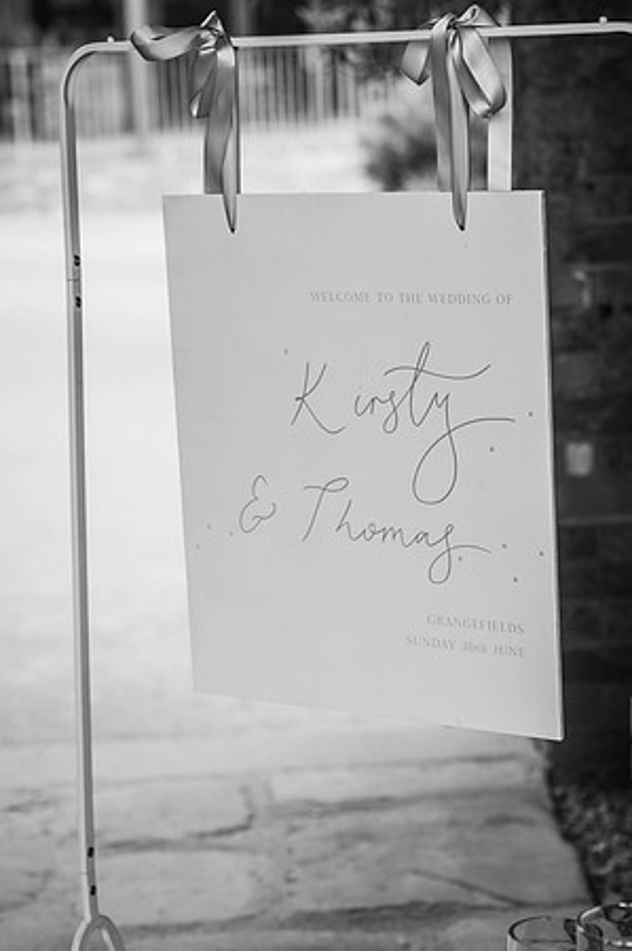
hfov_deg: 16.0
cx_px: 316
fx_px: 2243
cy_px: 476
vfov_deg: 23.9
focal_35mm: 85
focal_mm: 85
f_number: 4
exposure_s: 1/200
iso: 250
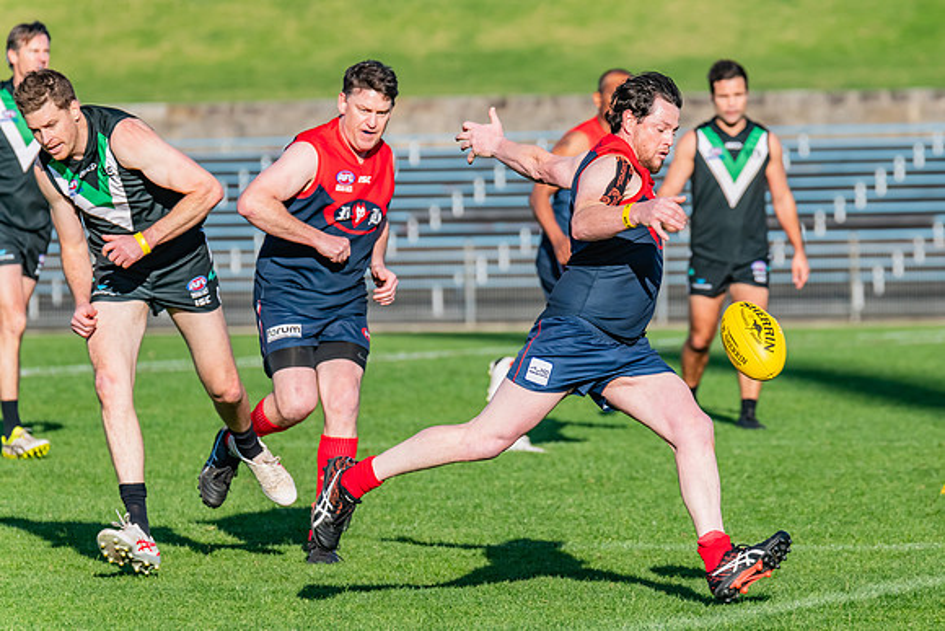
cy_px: 291
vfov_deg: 3.3
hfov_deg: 4.9
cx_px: 544
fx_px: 10948
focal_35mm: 417
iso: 800
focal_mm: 360
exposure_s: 1/1600
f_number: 9
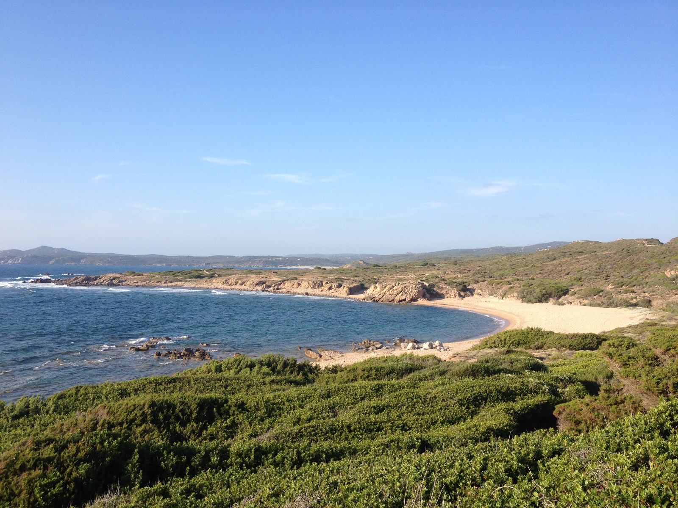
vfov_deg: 40.7
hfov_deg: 52.6
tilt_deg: -1.2
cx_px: 339
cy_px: 254
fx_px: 686
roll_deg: +0.0
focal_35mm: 35
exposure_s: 1/968
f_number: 2.4
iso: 50
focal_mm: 4.28
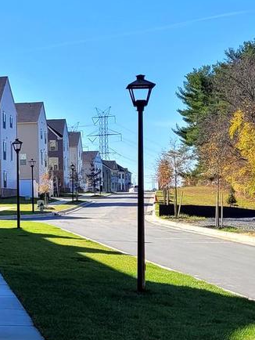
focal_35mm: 92
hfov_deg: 14.6
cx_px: -164
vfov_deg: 21.3
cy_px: 172
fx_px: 903
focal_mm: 5.4
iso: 40
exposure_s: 1/1272
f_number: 1.8
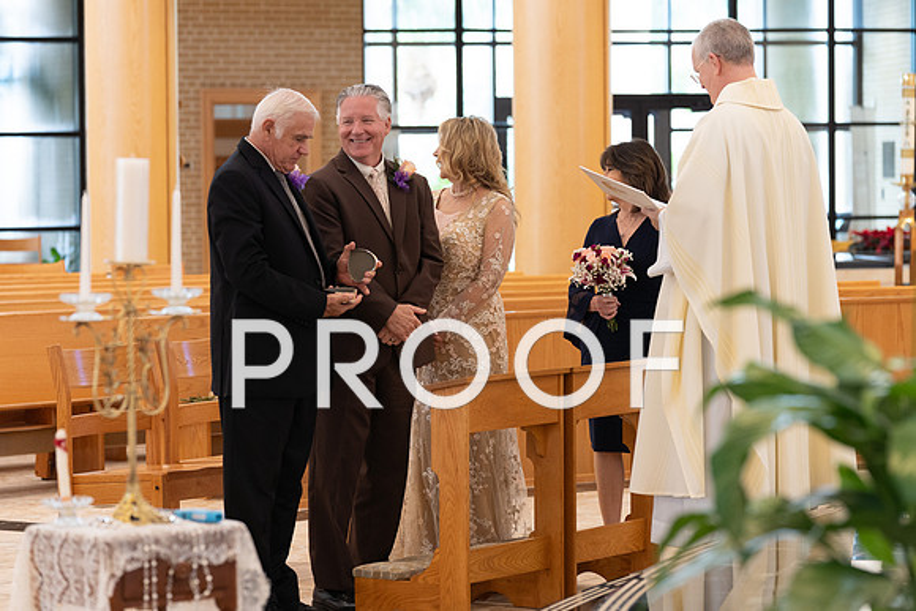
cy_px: 306
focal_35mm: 122
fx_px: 3105
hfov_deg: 16.8
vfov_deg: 11.2
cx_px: 458
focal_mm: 122
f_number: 4
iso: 2500
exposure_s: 1/125
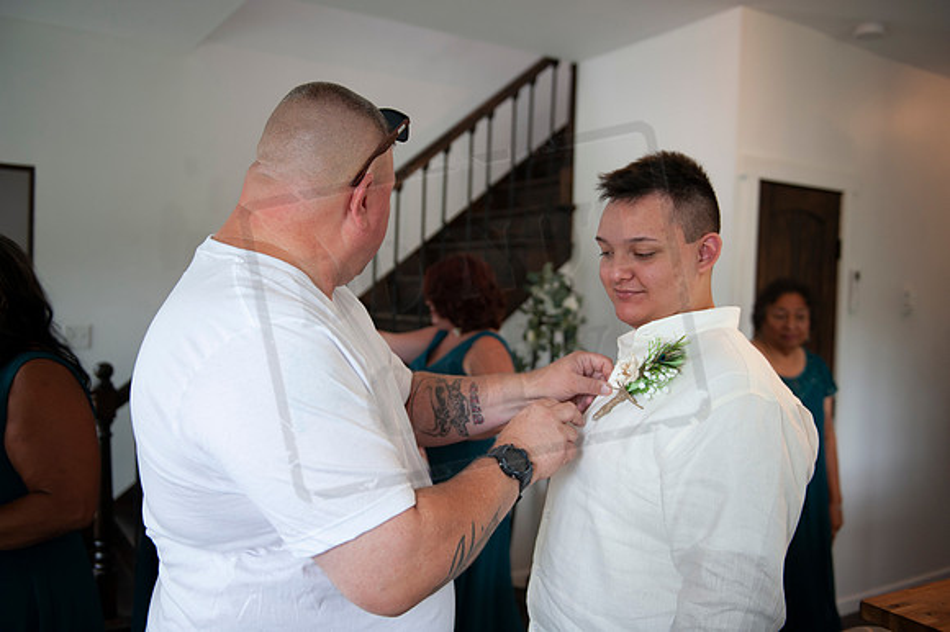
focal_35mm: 32
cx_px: 475
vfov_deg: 41.1
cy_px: 316
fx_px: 844
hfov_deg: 58.7
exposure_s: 1/200
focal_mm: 32
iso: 400
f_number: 2.8
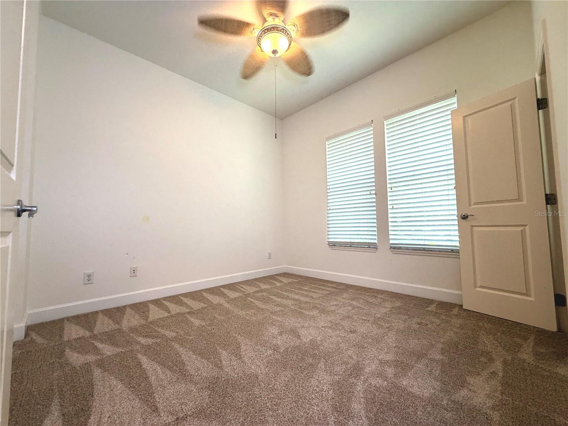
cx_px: 284
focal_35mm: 14
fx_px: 230
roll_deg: +0.4
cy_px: 213
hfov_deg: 102.1
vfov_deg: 85.7
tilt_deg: +4.1
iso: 160
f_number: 2.2
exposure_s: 1/120
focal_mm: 2.22
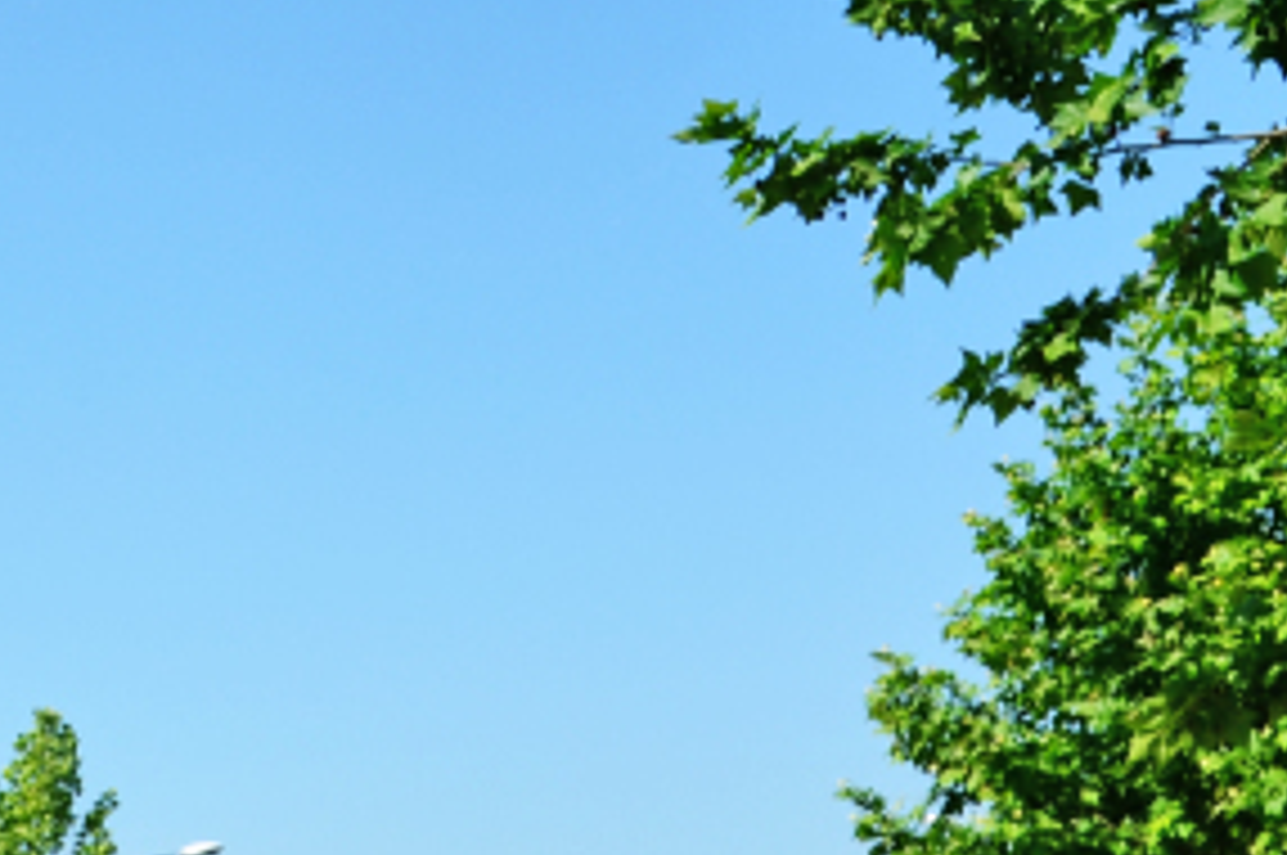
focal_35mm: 118
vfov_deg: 11.6
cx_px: 45
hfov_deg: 17.0
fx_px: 4214
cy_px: 306
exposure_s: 1/125
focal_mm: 22
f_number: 11
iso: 160
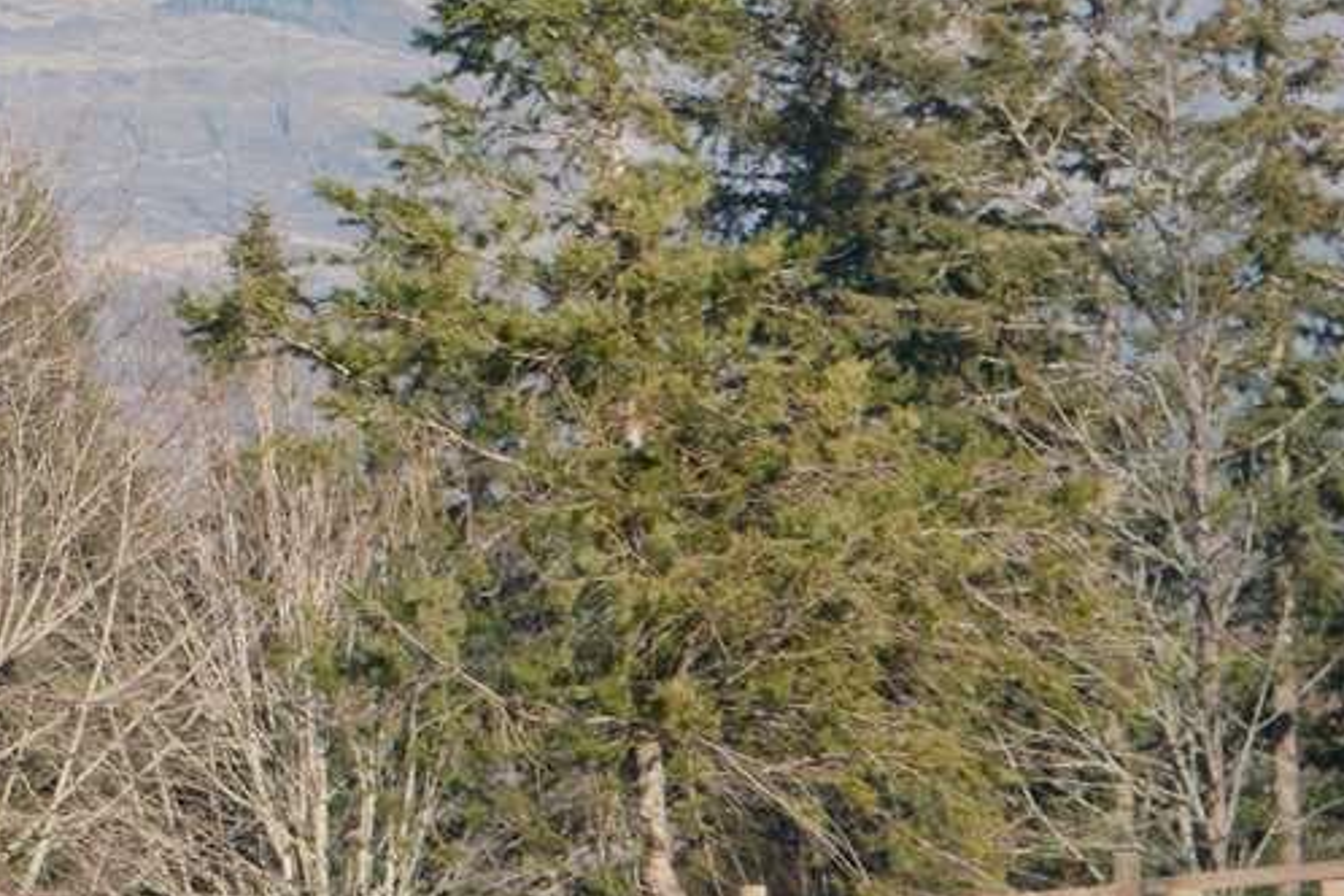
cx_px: -1457
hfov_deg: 7.7
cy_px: -243
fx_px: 9445
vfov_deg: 5.4
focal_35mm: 253
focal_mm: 27.5
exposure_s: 1/340
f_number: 7.1
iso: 125
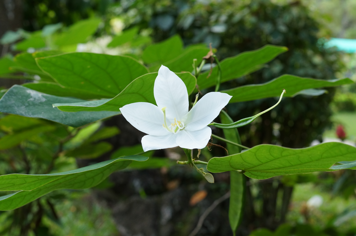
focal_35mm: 52
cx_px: 178
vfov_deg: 25.7
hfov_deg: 37.9
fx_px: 519
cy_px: 118
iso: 640
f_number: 8
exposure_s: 1/60
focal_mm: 35
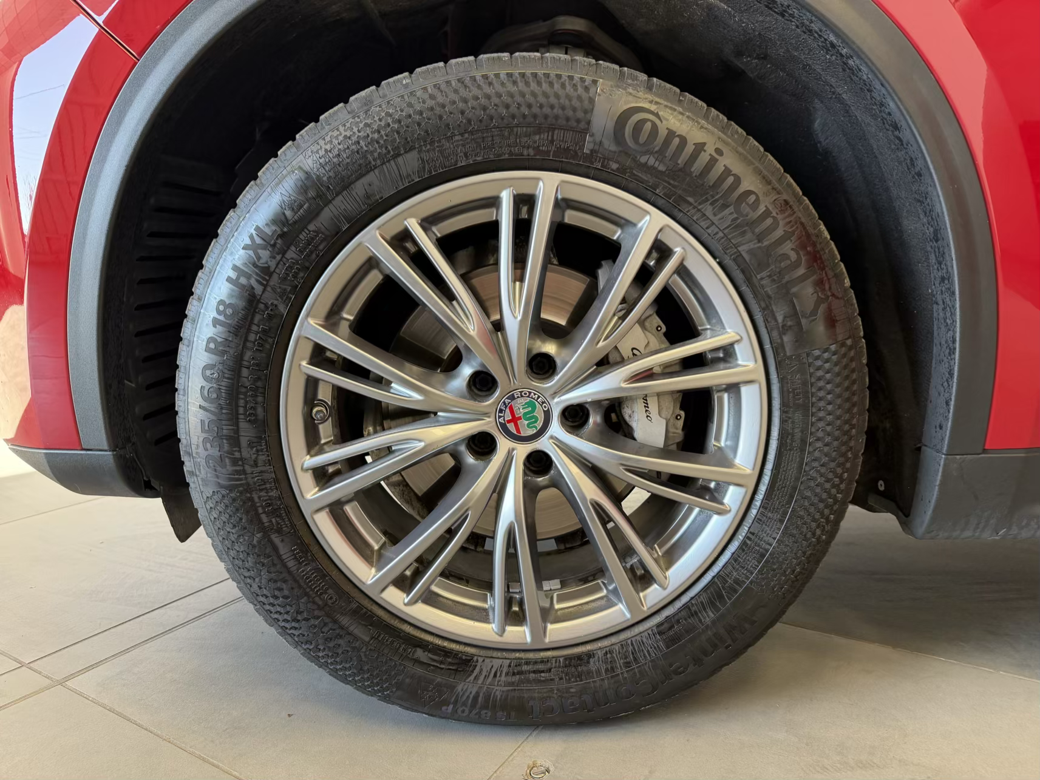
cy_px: 390
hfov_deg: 71.6
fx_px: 721
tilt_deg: -10.7
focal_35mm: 24
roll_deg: -0.3
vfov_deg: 56.8
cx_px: 520
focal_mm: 6.76
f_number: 1.78
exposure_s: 1/120
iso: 200
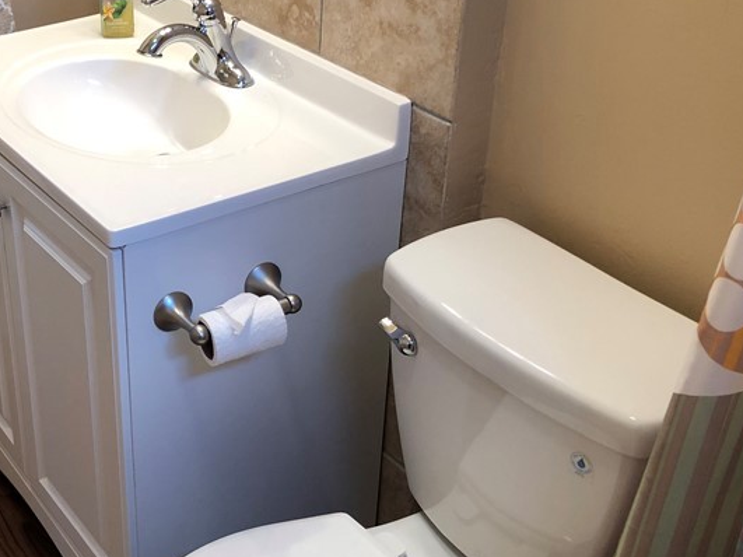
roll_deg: +2.7
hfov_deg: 34.0
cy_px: 295
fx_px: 1159
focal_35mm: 54
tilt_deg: -32.5
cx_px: 104
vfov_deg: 27.0
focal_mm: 3.99
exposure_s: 1/30
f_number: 1.8
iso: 40
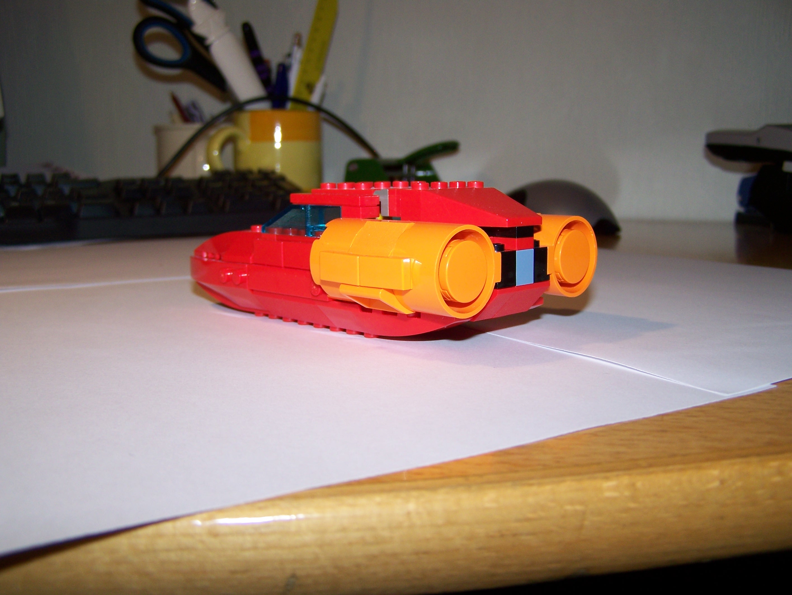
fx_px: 870
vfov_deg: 37.8
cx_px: 396
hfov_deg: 48.9
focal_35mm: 38
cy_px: 298
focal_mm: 6.3
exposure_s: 1/60
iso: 80
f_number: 2.8
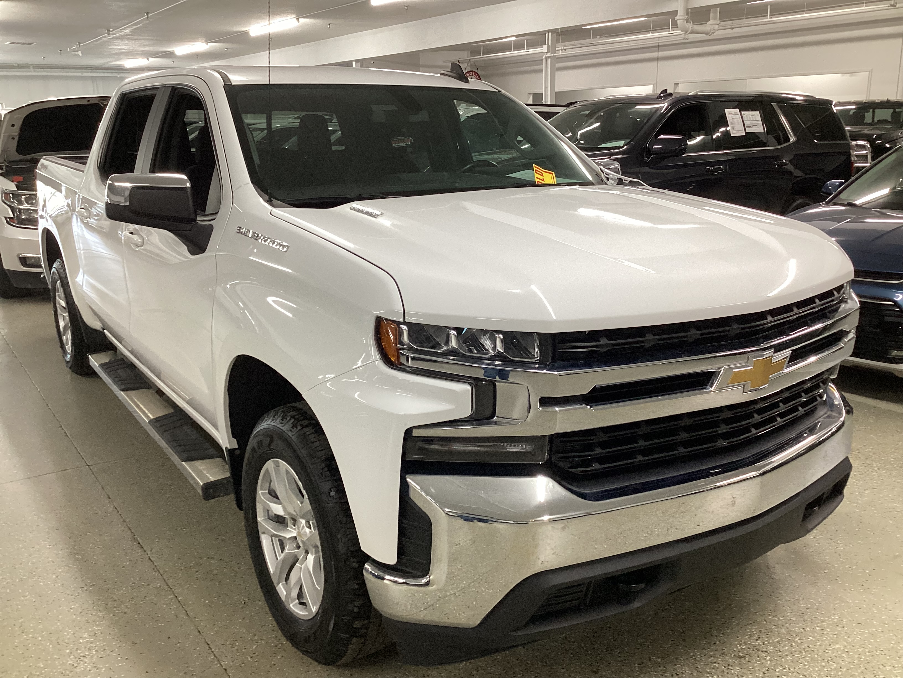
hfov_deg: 58.4
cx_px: 452
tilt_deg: -16.2
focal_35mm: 31
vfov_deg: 45.4
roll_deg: +0.6
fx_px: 809
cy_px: 339
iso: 160
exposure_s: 1/60
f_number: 2.4
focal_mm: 3.3
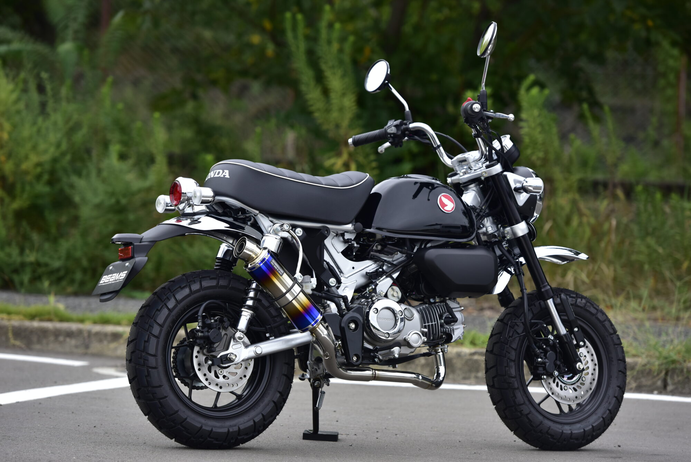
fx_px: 2880
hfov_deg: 13.7
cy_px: 231
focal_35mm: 150
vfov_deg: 9.2
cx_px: 346
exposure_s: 1/1250
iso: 250
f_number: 4
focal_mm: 150
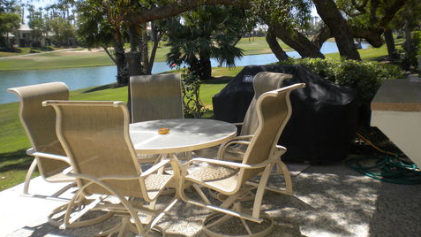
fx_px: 446
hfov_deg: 50.5
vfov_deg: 29.7
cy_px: 116
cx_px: 209
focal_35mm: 40
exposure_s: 1/454
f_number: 4.6
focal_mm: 6.3
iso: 80
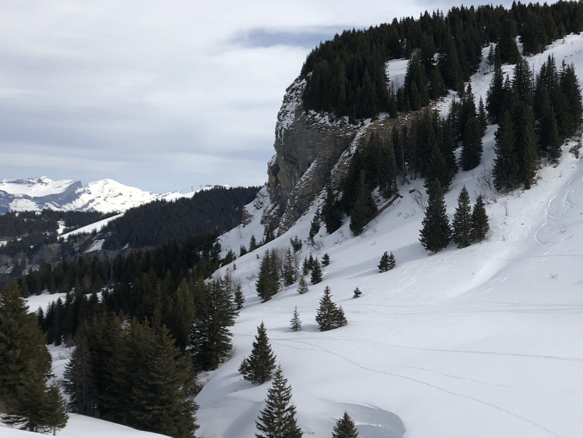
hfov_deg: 38.6
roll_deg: -0.3
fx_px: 809
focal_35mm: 48
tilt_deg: -1.4
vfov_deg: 30.3
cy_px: 235
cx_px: 441
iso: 20
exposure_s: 1/4878
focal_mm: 4
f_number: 1.8
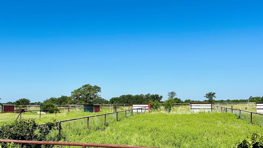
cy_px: 91
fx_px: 230
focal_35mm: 33
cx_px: 109
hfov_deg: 59.1
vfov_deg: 35.5
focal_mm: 6.86
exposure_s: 1/5525
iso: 80
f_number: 1.78
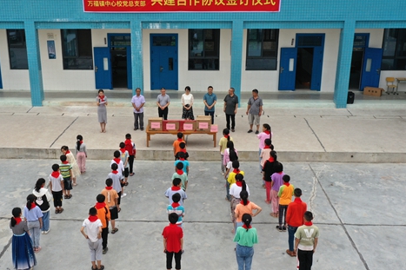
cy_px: 114
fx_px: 406
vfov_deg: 36.8
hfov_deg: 53.1
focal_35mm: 36
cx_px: 190
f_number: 10
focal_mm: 10.26
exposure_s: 1/60
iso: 100
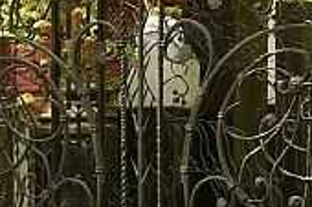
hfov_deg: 5.7
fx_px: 3091
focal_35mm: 357
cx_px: -149
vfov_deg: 3.8
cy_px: -2
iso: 100
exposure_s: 1/60
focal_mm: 30
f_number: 7.1
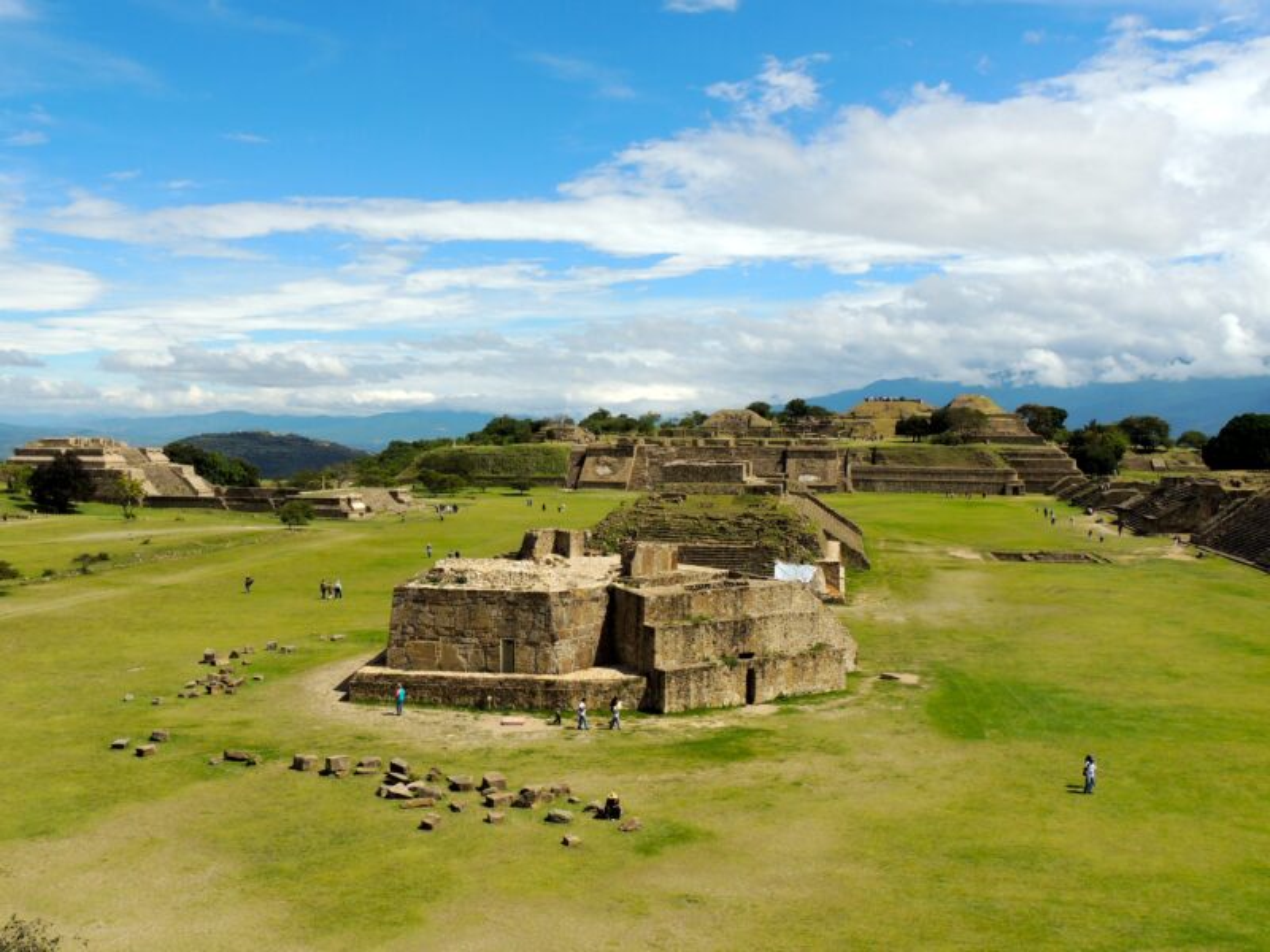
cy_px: 476
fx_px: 1284
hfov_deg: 52.6
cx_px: 635
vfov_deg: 40.7
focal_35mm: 35
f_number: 5.7
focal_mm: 6.2
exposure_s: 1/800
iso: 100
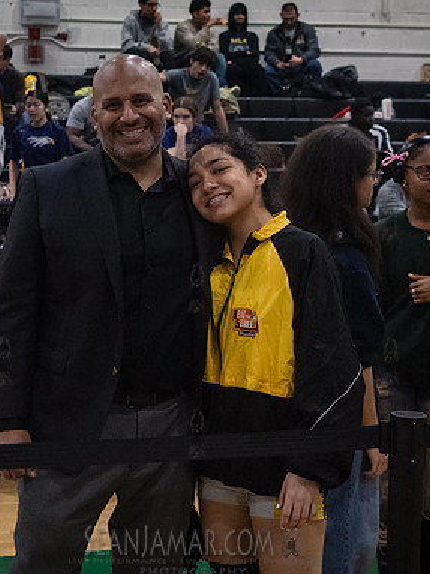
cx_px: 184
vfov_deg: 29.8
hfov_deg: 22.6
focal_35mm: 65
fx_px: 1077
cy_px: 270
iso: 8000
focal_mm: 35
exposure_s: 1/400
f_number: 4
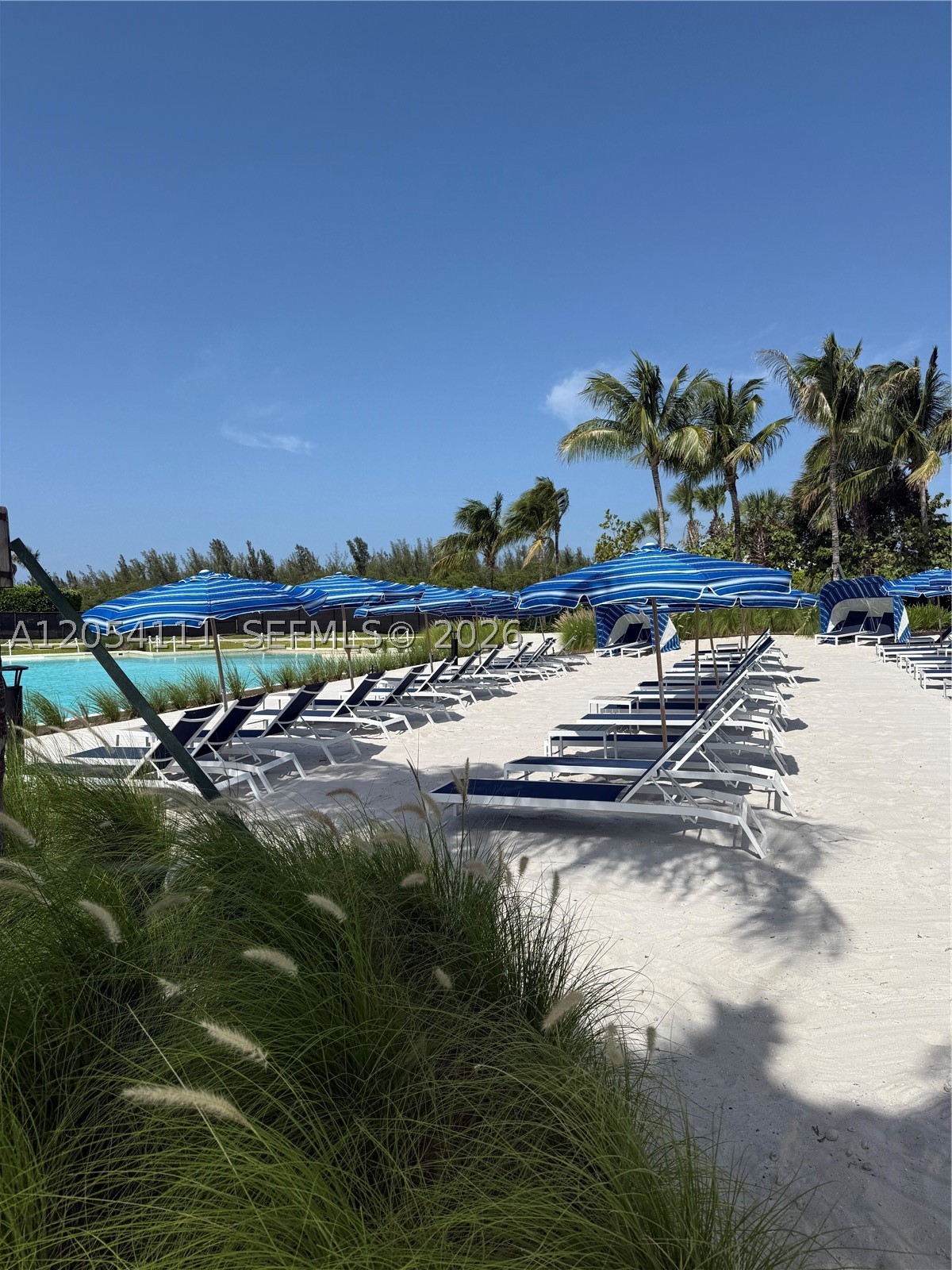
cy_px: 635
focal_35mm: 24
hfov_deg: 56.8
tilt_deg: -0.4
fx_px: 880
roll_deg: +1.3
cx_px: 476
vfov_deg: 71.6
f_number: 1.78
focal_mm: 6.76
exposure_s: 1/8130
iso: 80
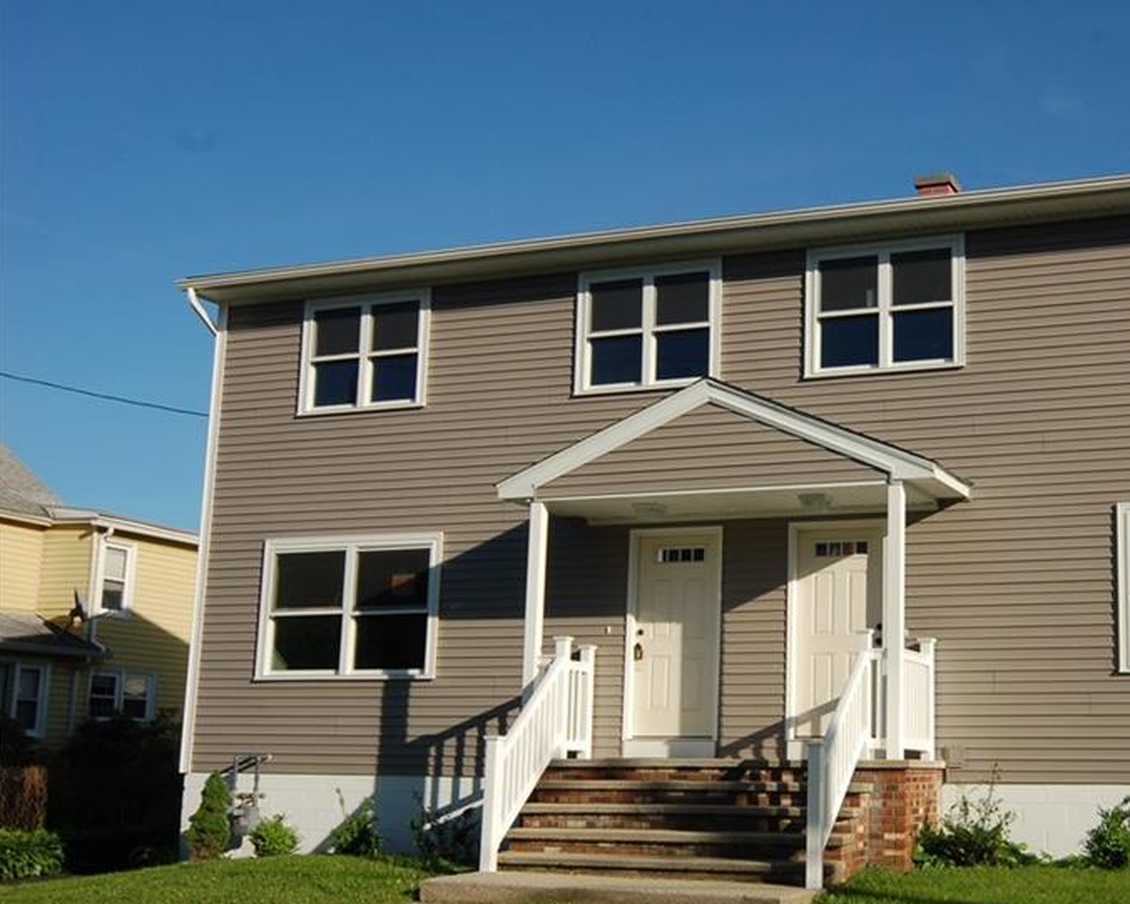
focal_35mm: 45
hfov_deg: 40.2
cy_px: 495
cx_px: 851
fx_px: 1495
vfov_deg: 33.6
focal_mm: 21
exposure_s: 1/400
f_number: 10
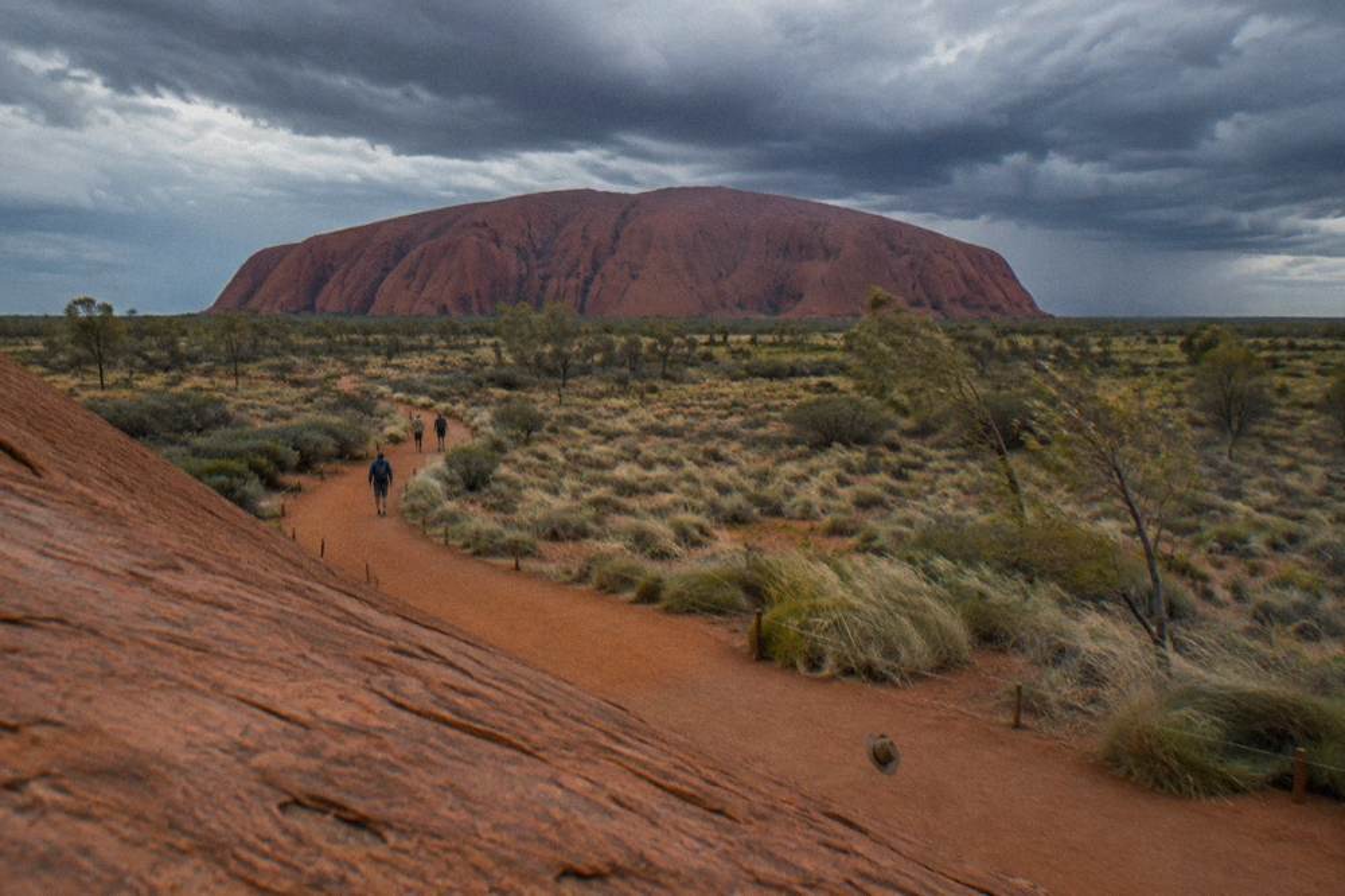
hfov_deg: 51.9
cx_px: 672
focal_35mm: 37
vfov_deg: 35.9
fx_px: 1382
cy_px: 448
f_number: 8
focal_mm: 37
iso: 320
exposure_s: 1/250
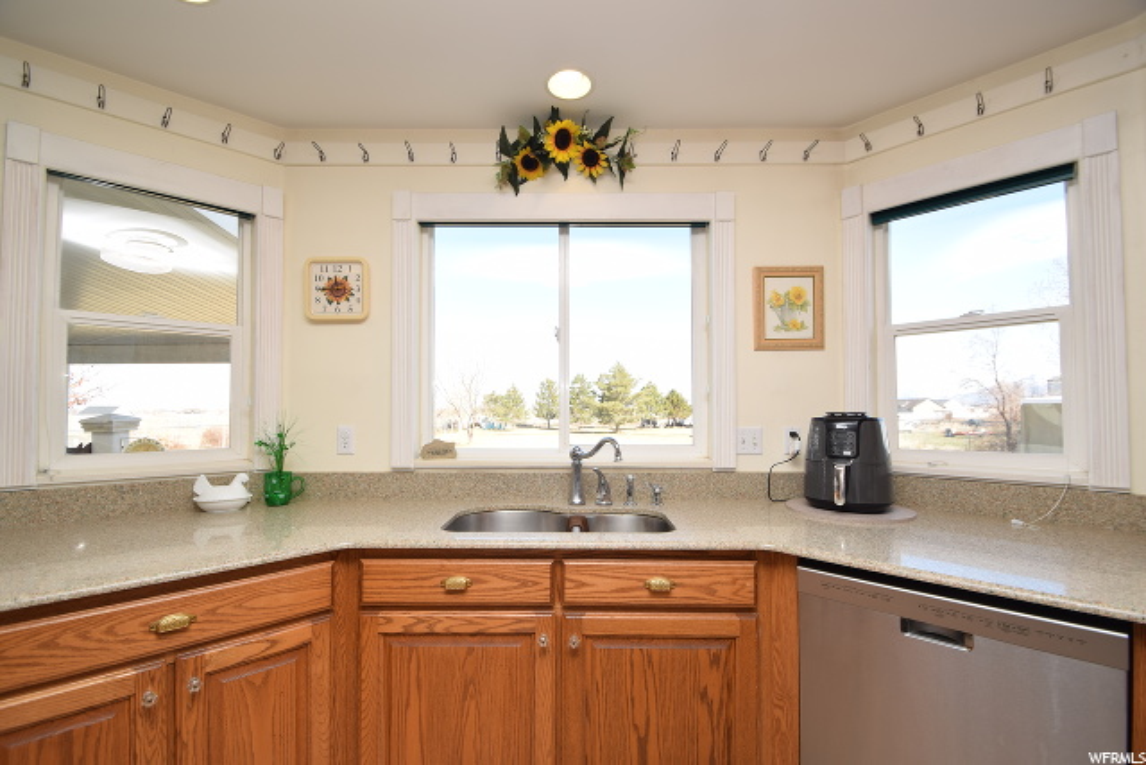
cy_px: 382
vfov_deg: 77.4
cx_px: 573
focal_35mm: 15
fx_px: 478
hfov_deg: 100.4
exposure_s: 1/125
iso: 125
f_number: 5.6
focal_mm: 10
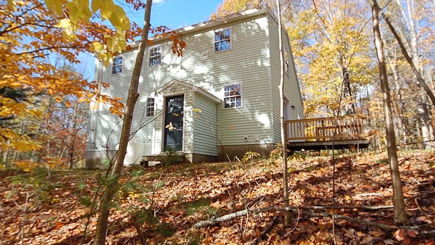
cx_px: 209
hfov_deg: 81.2
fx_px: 254
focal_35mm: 22
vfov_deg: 51.4
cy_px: 107
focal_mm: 10
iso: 200
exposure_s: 1/160
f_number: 6.3
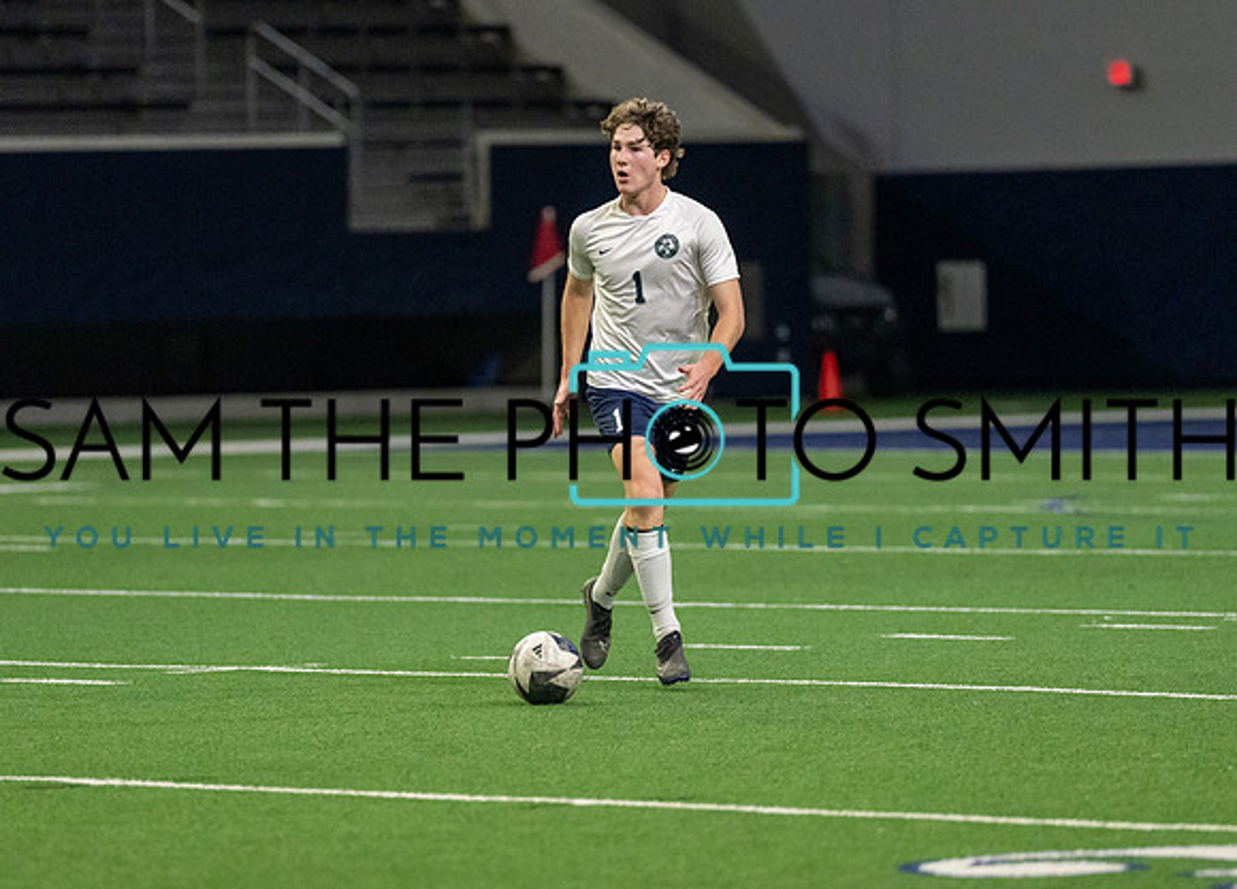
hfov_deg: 6.6
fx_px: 10706
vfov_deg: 4.8
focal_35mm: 304
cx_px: 547
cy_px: 487
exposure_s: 1/1250
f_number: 2.8
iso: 5000
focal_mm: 200
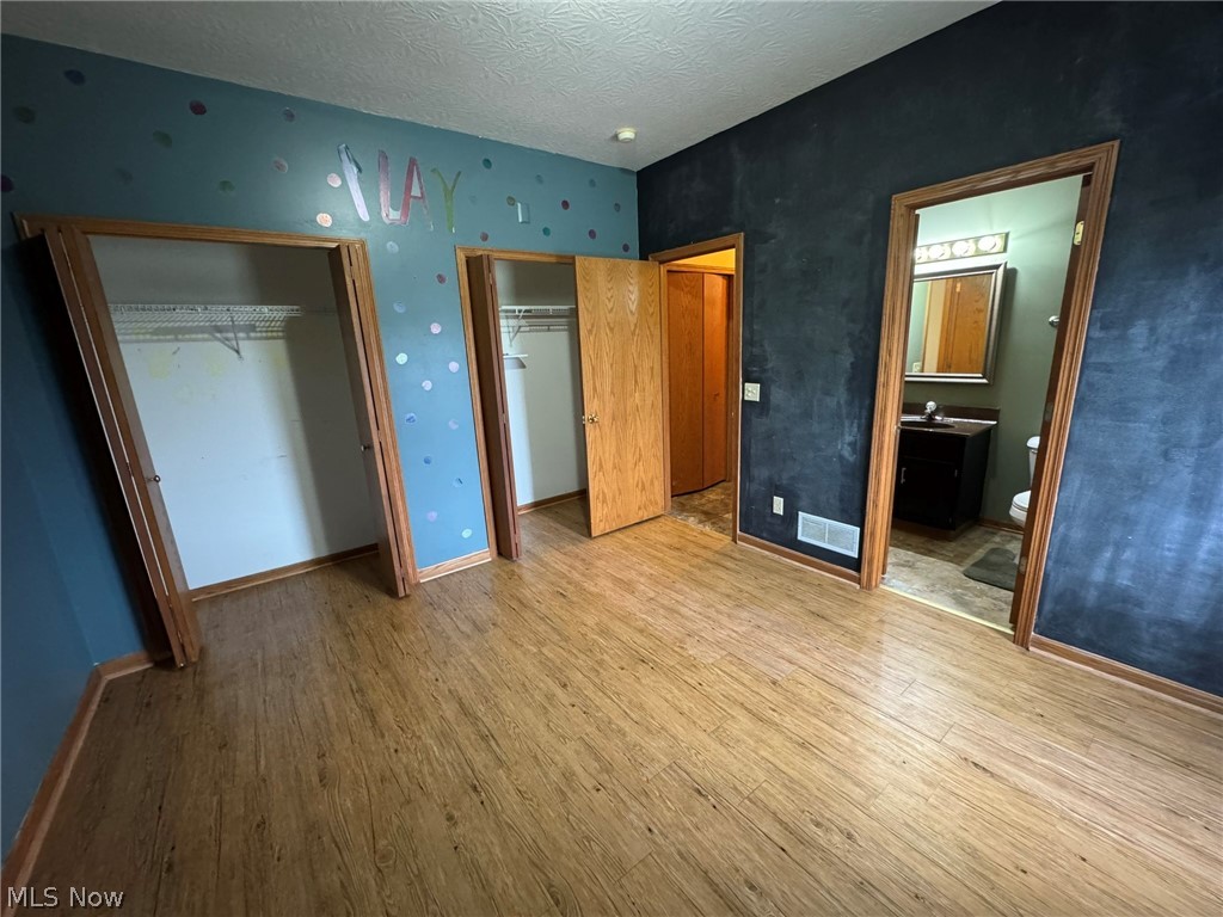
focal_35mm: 14
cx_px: 612
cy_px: 458
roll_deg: +2.5
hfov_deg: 102.1
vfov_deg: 85.7
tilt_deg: -14.2
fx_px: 495
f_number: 2.2
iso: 1000
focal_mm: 2.22
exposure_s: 1/40
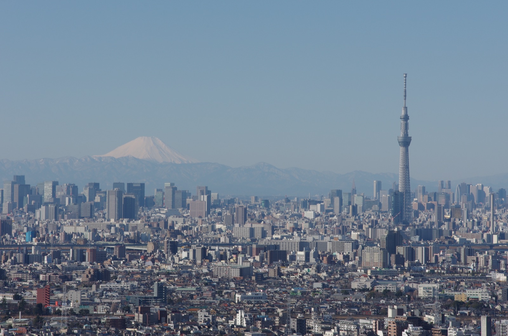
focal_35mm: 154
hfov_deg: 13.4
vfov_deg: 8.9
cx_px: 254
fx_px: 2168
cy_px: 168
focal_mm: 103
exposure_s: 1/160
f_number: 16
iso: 160
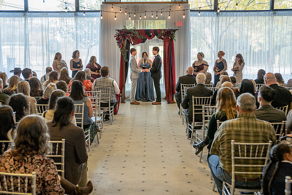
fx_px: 284
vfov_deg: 37.9
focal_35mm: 35
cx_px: 146
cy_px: 98
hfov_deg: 54.4
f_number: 2.8
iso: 1250
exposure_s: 1/200
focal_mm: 35
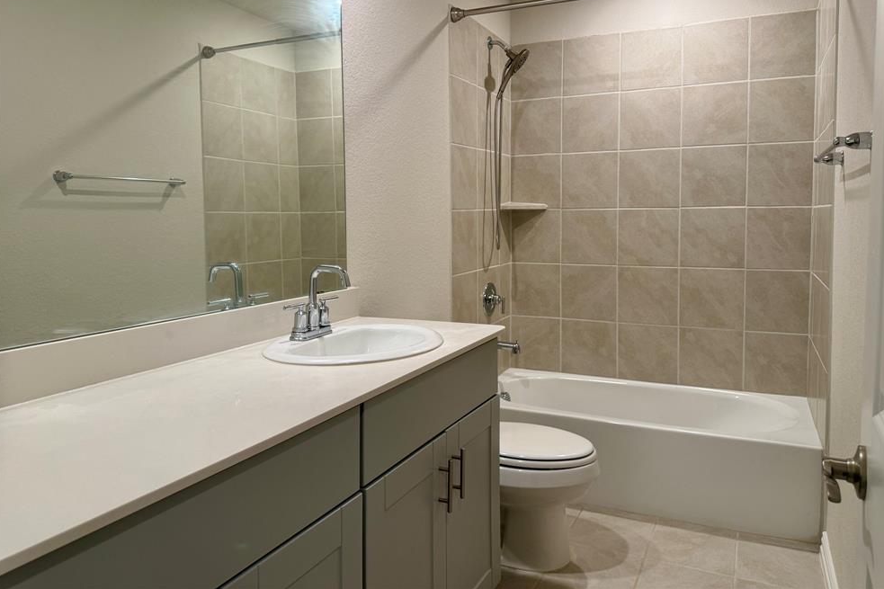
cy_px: 245
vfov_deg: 49.3
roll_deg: +0.1
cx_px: 454
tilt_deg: -2.4
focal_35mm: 26
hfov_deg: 69.4
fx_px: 638
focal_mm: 6.76
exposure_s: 1/120
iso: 125
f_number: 1.78
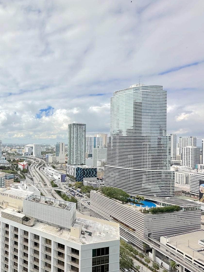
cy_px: 142
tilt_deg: -0.3
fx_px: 157
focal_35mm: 20
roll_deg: -1.4
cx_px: 16
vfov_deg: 81.7
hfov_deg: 55.8
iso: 50
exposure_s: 1/4464
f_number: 2.2
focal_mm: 2.22
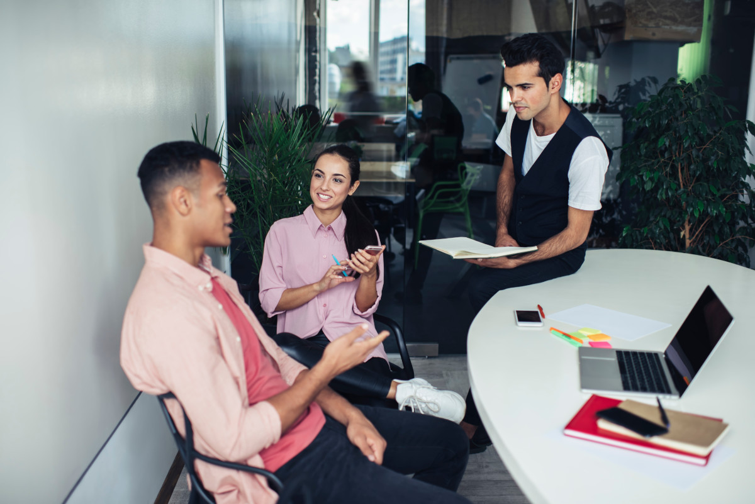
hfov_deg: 54.4
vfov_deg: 37.9
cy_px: 252
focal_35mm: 35
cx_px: 378
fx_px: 734
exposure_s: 1/200
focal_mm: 35
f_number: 2
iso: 200
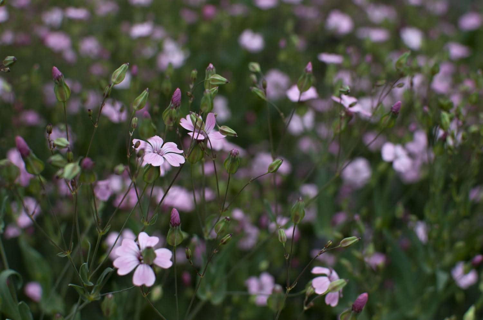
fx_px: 703
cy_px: 160
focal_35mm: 52
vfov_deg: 25.7
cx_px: 242
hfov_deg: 37.9
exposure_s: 1/1250
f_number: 4.5
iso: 250
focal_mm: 35
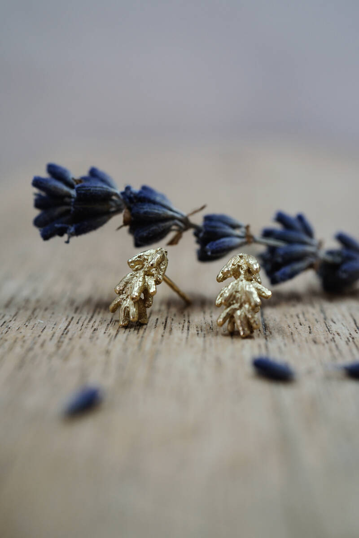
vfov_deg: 39.6
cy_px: 269
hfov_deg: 27.0
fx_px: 748
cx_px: 180
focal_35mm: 50
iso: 640
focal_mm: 50
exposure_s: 1/60
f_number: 4.5
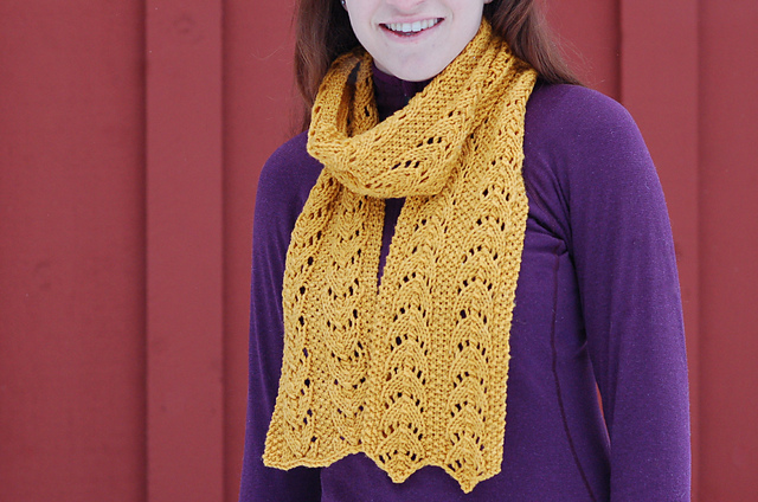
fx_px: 2679
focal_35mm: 128
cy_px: 251
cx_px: 379
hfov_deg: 16.1
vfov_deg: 10.7
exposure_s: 1/1000
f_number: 4.5
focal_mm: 85
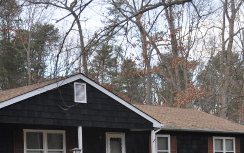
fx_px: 559
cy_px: 169
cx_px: 119
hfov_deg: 24.6
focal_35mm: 84
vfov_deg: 15.2
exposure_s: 1/320
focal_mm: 22
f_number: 3.8
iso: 400
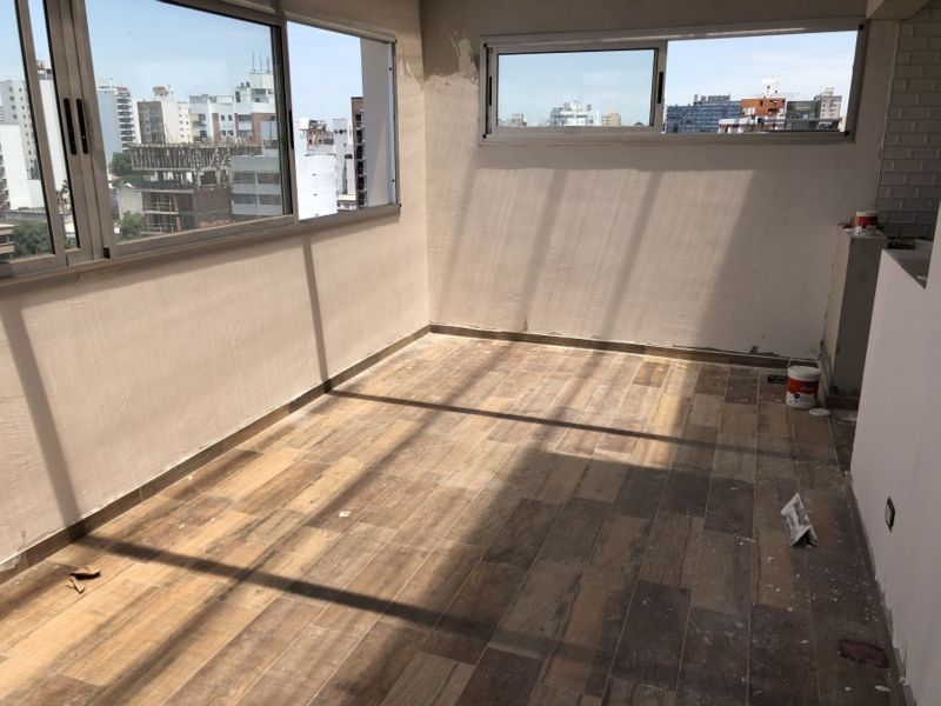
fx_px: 761
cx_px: 470
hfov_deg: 63.4
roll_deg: +1.7
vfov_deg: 49.7
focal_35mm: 28
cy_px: 353
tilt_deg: -14.4
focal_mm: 4
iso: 20
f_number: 1.8
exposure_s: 1/1656
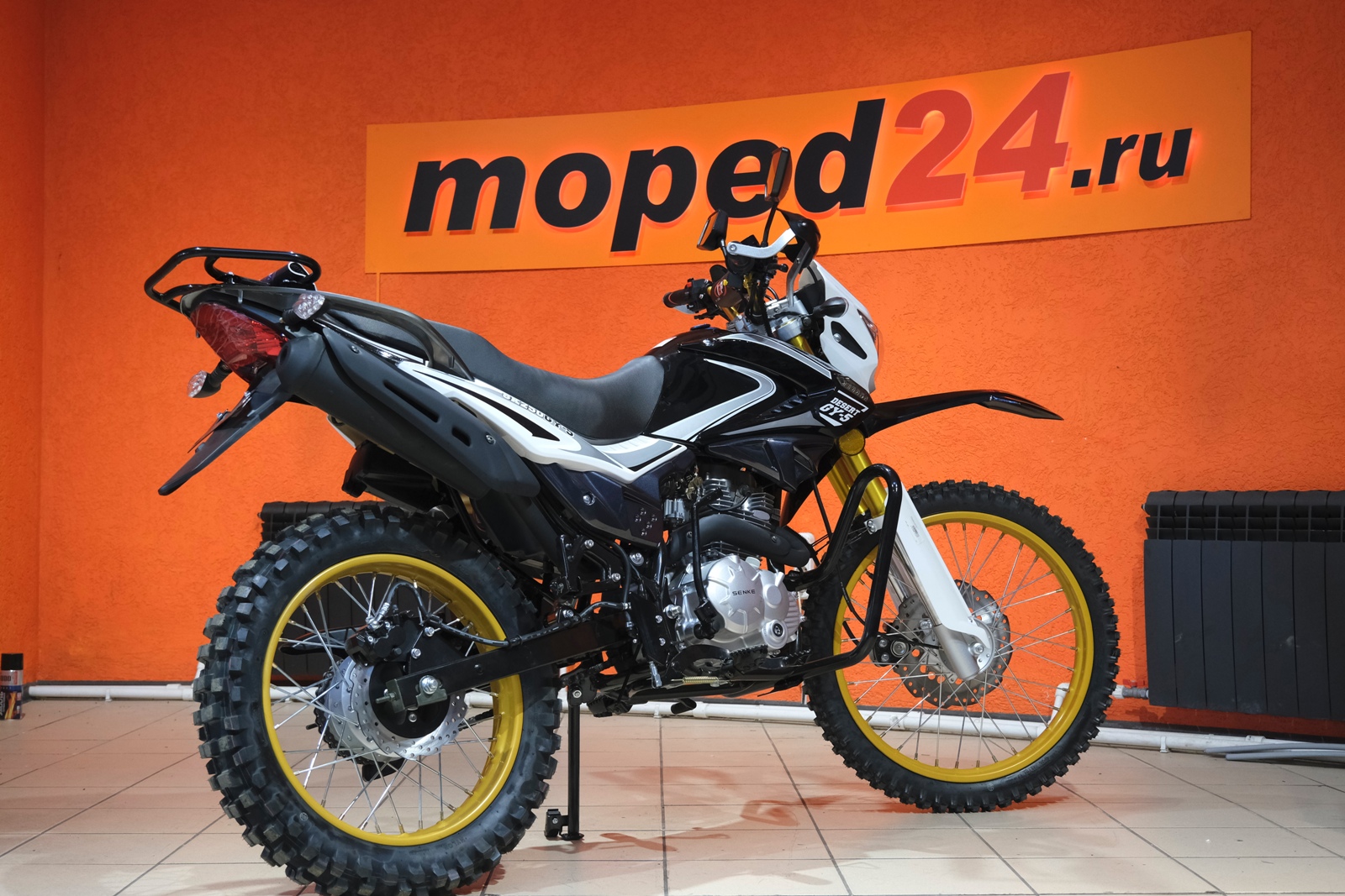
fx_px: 1644
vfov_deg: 30.5
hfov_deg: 44.5
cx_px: 672
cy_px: 448
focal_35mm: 44
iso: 1600
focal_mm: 29.2
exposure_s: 1/100
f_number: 4
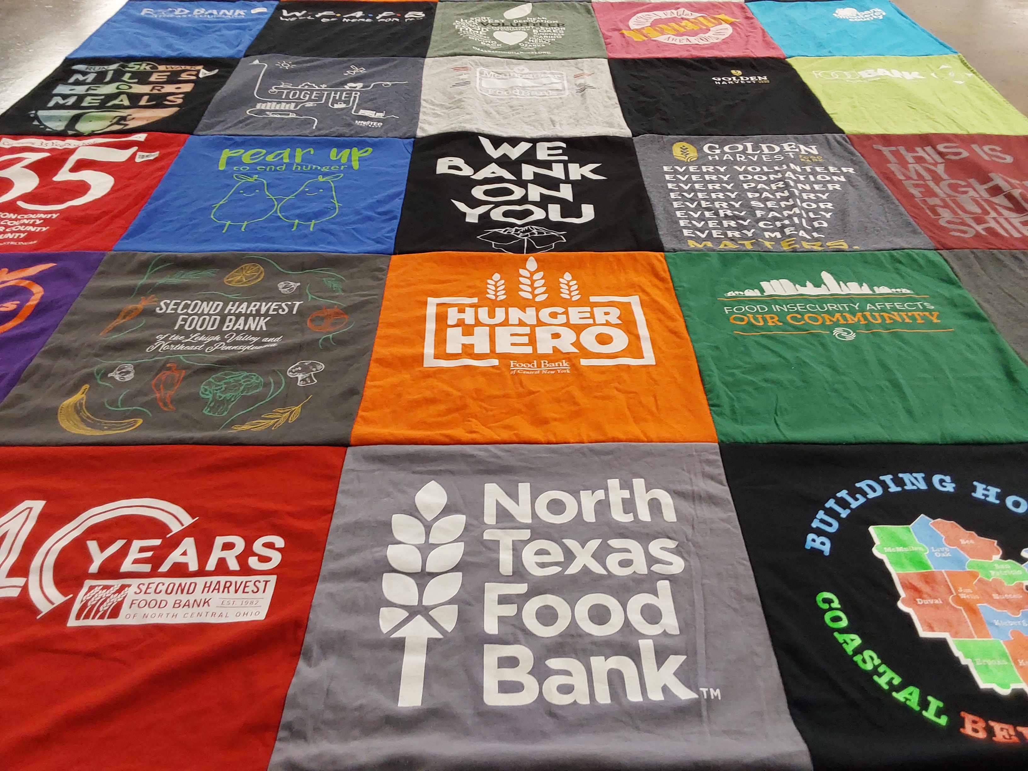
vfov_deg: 49.7
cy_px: 386
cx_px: 514
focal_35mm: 28
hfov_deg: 63.4
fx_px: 832
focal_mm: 2.91
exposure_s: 1/60
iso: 125
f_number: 1.9
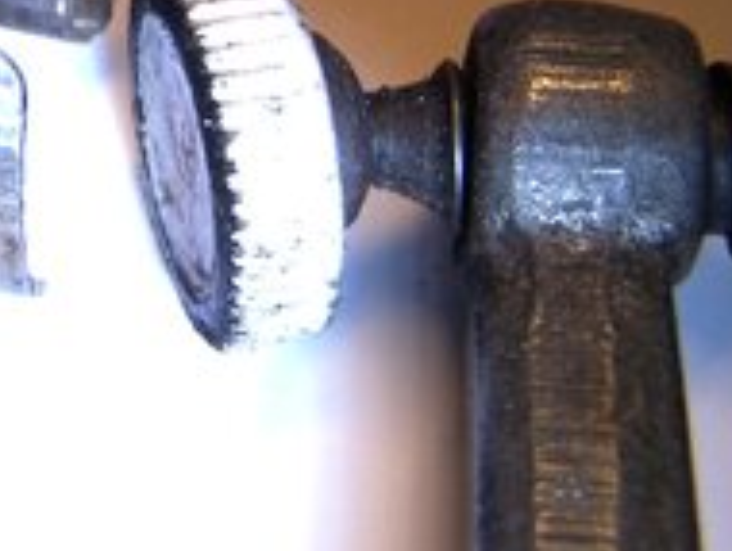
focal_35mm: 80
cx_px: 42
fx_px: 1694
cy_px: 0
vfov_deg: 18.0
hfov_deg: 23.6
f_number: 2.8
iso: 80
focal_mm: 6.3
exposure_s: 1/60
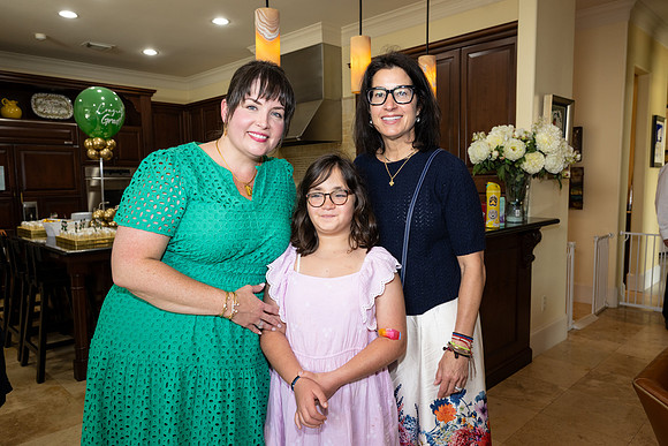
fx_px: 483
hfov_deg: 69.4
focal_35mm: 26
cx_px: 334
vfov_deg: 49.6
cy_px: 223
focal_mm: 26
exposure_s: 1/80
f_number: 5.6
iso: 800
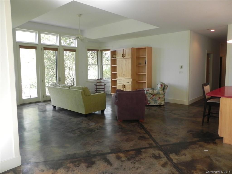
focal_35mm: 26
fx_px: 174
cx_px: 116
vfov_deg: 53.1
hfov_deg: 67.3
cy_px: 87
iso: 160
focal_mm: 4.6
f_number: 2.8
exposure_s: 1/59.3
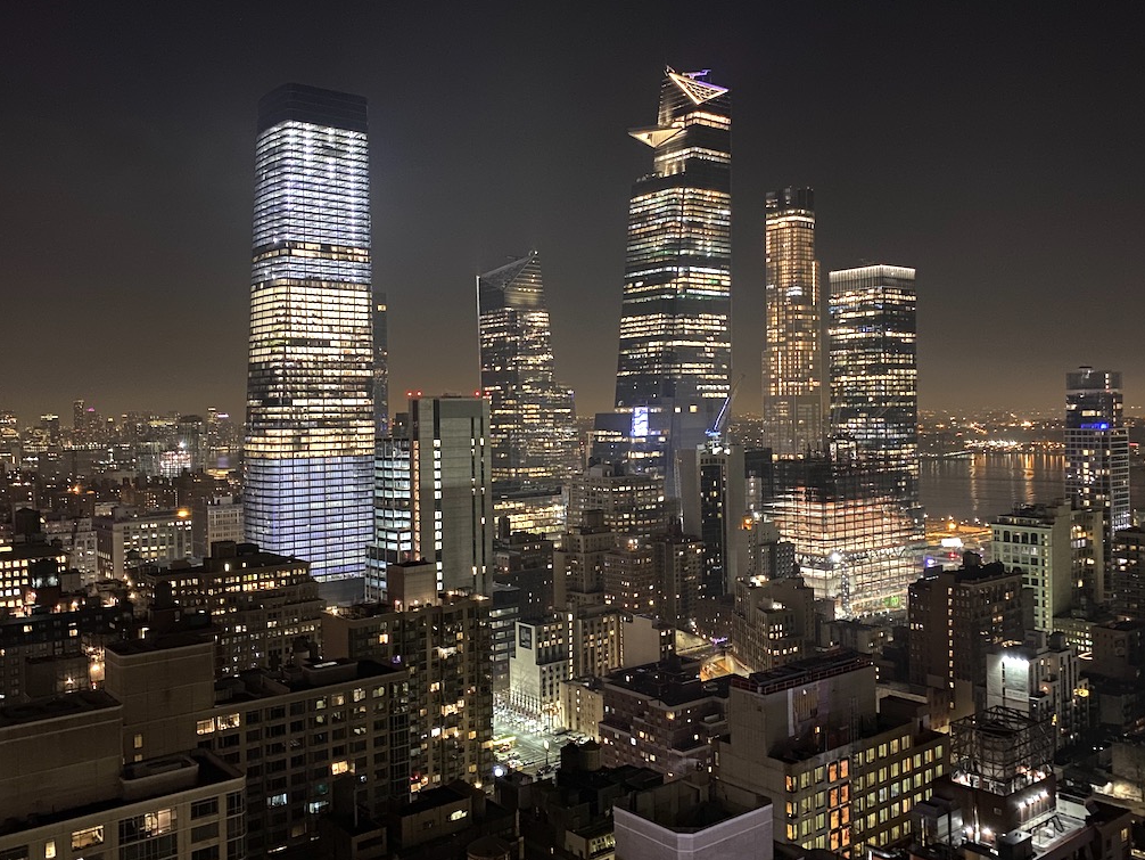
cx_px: 587
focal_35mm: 31
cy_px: 413
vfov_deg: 45.5
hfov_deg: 58.3
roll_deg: +0.7
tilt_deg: -0.2
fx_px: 1026
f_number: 1.8
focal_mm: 4.25
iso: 400
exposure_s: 1/8
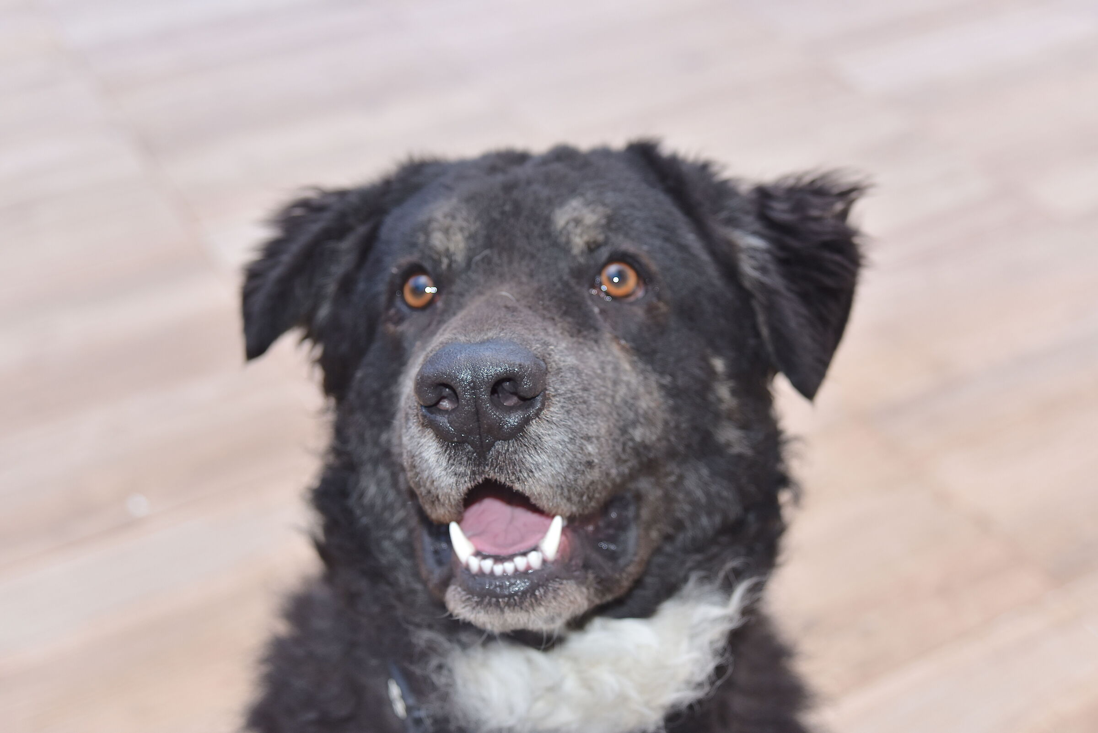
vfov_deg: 26.0
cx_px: 549
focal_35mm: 52
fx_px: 1586
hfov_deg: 38.2
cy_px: 366
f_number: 4.8
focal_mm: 52
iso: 400
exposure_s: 1/125
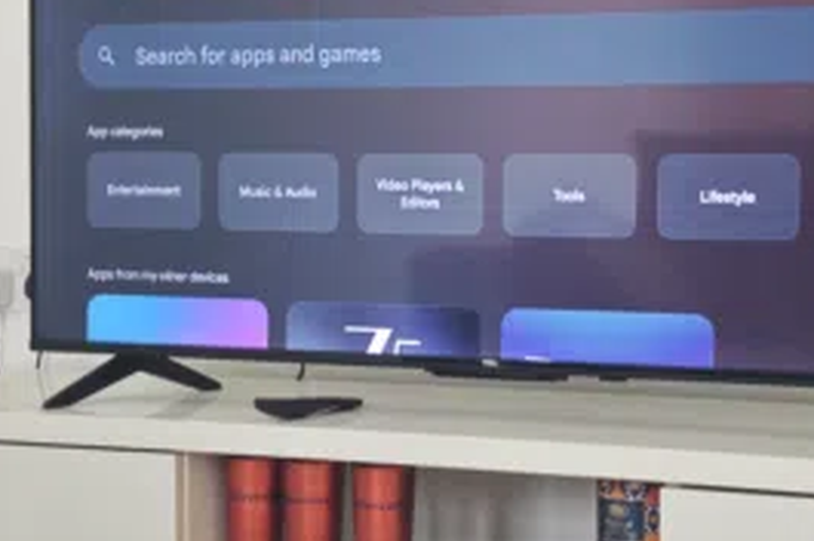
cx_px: 624
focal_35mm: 88
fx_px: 1987
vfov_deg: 15.5
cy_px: 301
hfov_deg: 22.9
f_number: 1.62
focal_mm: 6.55
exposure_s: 1/50.7
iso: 500
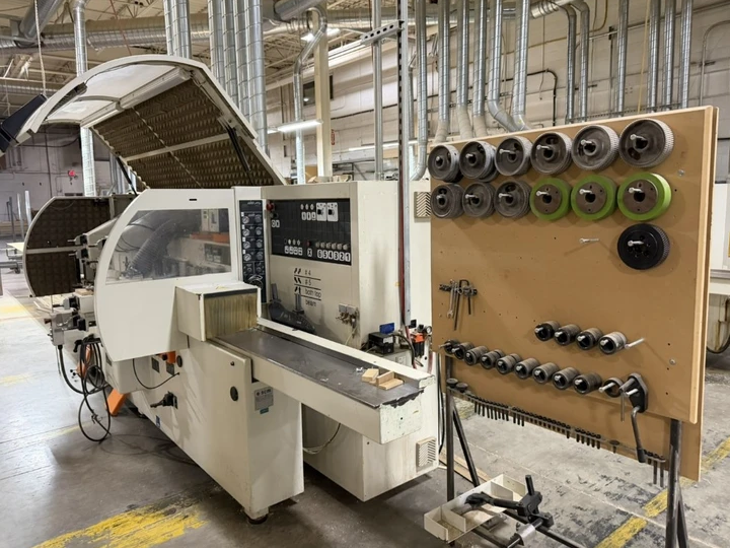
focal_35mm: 25
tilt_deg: -7.4
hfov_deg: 69.4
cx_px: 364
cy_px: 265
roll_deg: +1.8
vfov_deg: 54.9
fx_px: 527
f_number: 1.78
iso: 500
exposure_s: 1/60
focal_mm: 6.76
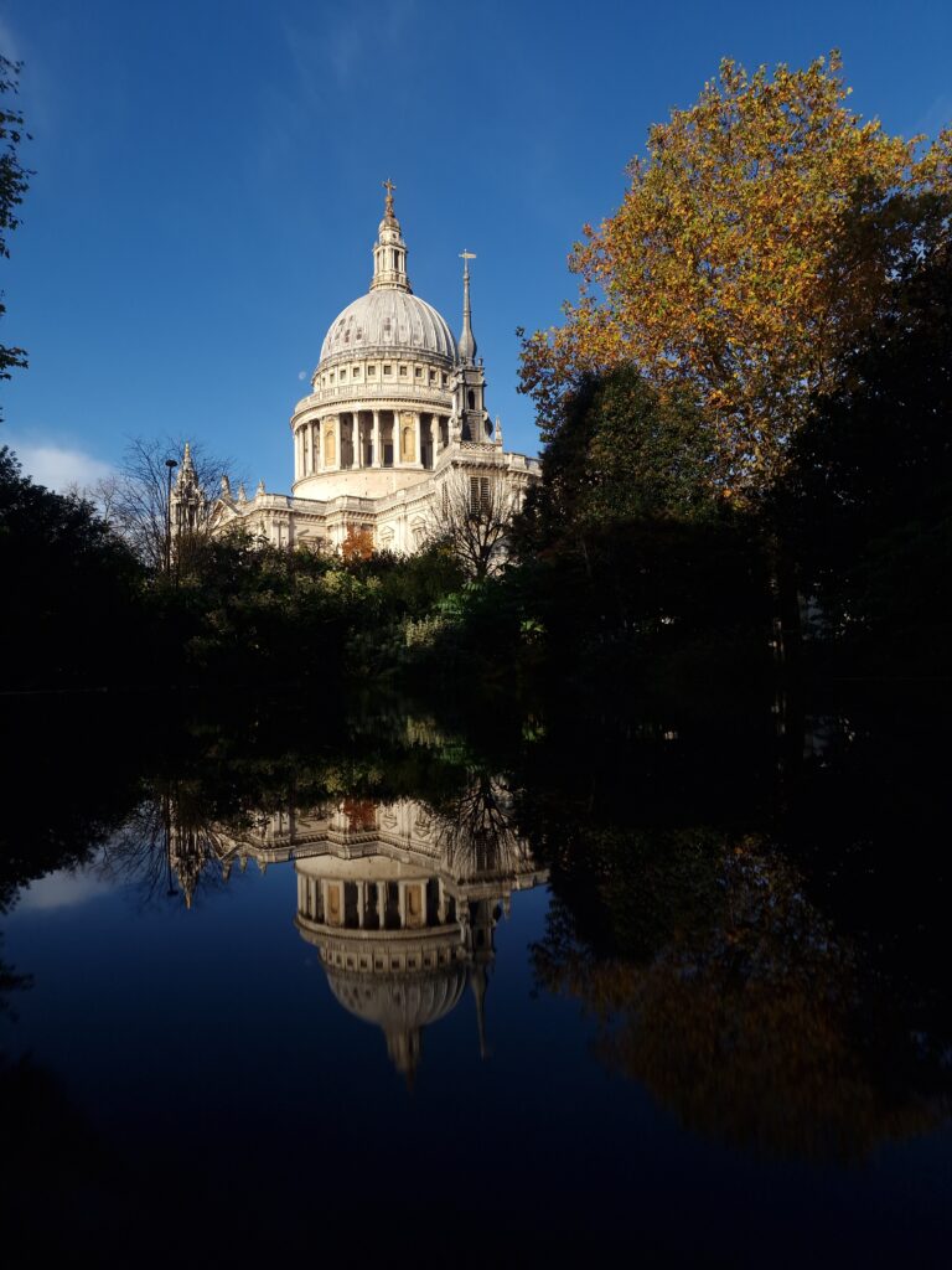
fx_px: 843
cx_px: 476
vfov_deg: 73.9
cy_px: 635
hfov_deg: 58.9
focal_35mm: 23
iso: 50
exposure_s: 1/2520
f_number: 1.8
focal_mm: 6.4
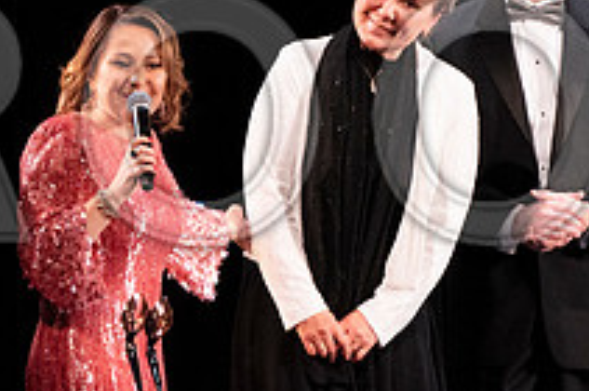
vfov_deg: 1.2
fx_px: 18002
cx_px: 179
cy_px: 124
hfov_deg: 1.9
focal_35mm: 1102
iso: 12800
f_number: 6.3
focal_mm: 400
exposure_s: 1/320
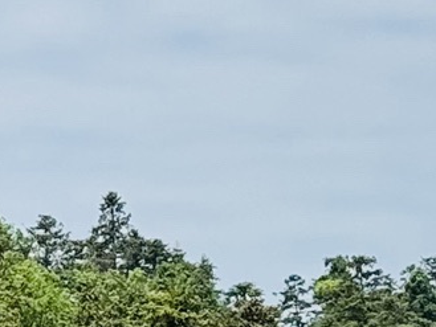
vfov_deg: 5.1
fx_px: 3679
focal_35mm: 292
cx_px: -802
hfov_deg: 6.3
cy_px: -46
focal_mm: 6.76
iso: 64
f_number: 1.78
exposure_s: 1/7092
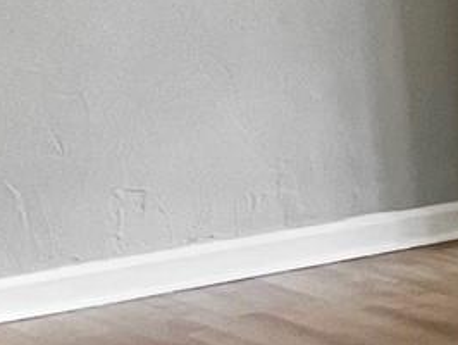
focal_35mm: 200
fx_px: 2649
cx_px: 1660
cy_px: 295
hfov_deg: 7.7
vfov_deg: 7.4
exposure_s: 1/60
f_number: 1.5
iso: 125
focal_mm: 5.7
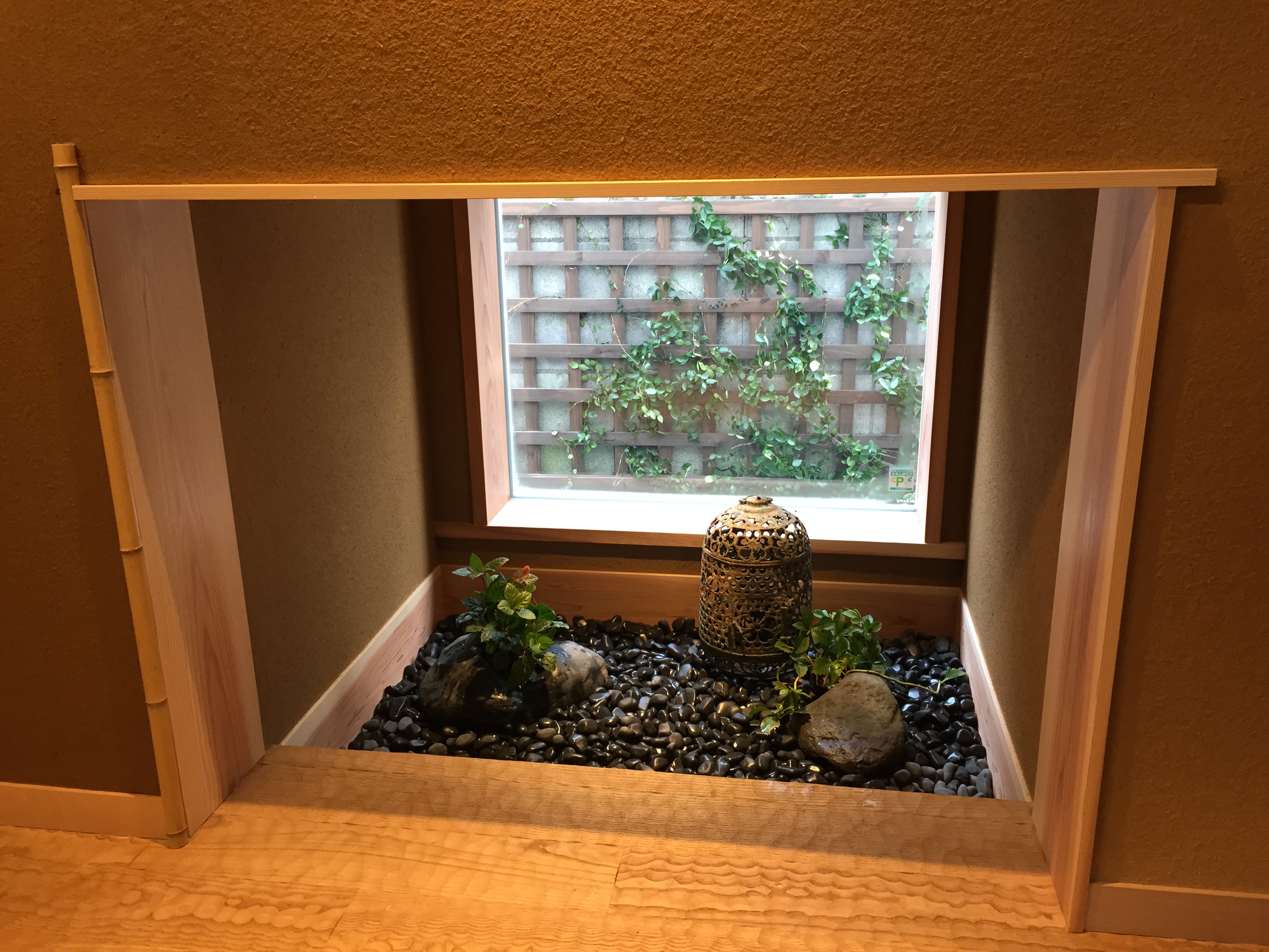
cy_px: 476
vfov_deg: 48.2
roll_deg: +1.6
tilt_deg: -17.3
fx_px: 1063
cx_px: 634
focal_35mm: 29
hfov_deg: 61.7
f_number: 2.2
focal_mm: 4.15
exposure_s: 1/30
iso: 80
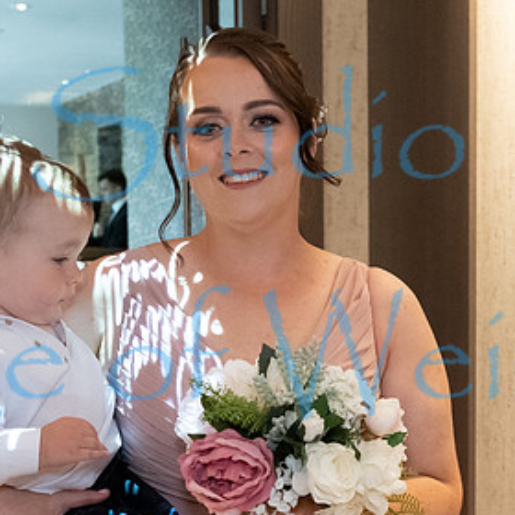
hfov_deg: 21.9
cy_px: 374
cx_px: 330
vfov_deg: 21.8
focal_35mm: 79
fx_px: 1330
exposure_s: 1/250
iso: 6400
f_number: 5
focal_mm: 31
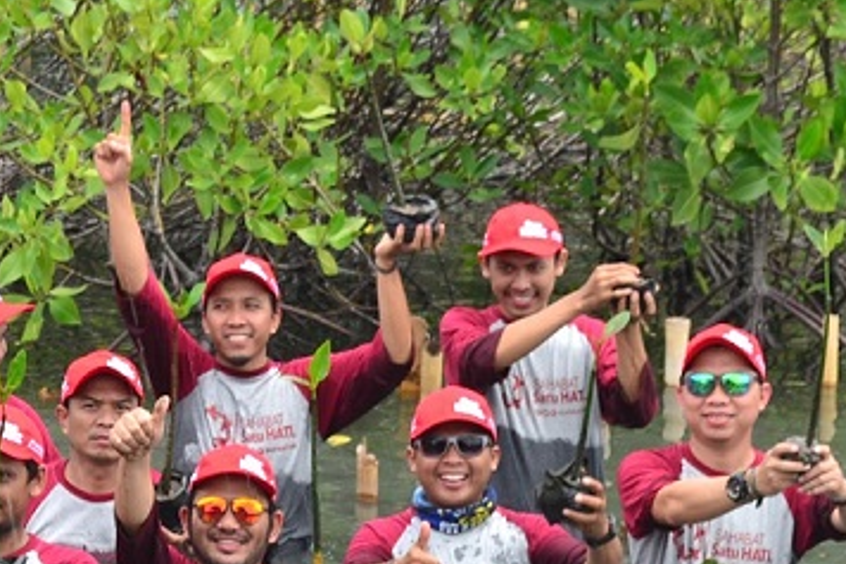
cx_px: -183
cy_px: 376
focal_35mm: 202
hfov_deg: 10.0
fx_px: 4745
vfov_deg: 6.8
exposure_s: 1/60
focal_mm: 48
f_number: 10
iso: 100
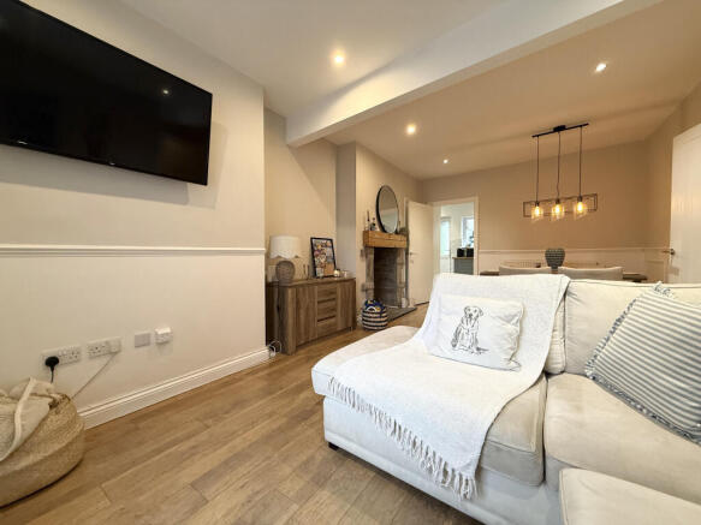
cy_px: 262
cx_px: 350
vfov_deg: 85.7
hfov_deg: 102.1
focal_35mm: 14
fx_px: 283
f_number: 2.2
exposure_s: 1/50
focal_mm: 2.22
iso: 200
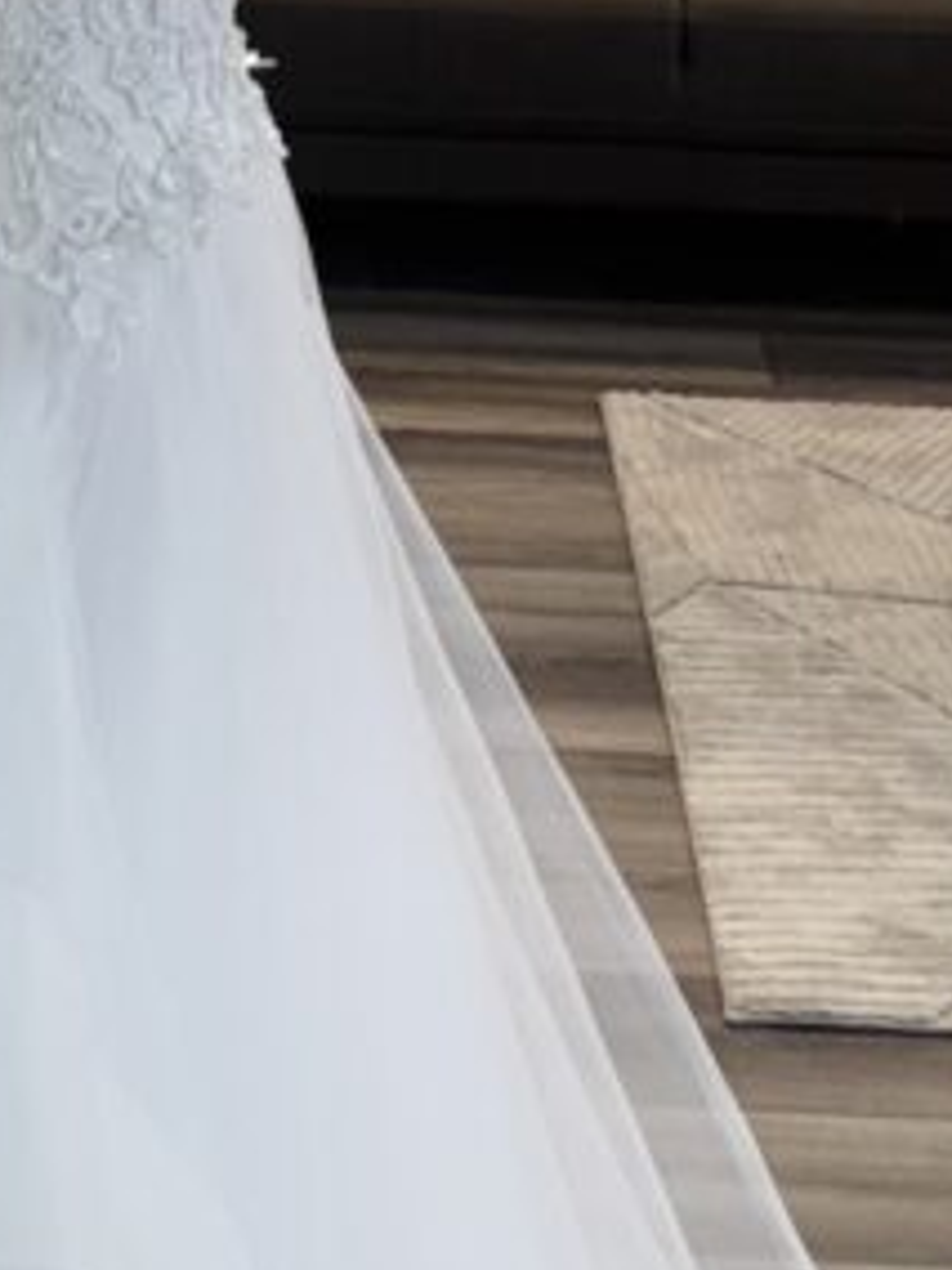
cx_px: 295
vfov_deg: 14.6
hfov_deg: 11.4
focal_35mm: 130
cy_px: -277
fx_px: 4767
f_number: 1.78
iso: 80
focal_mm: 6.76
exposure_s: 1/100
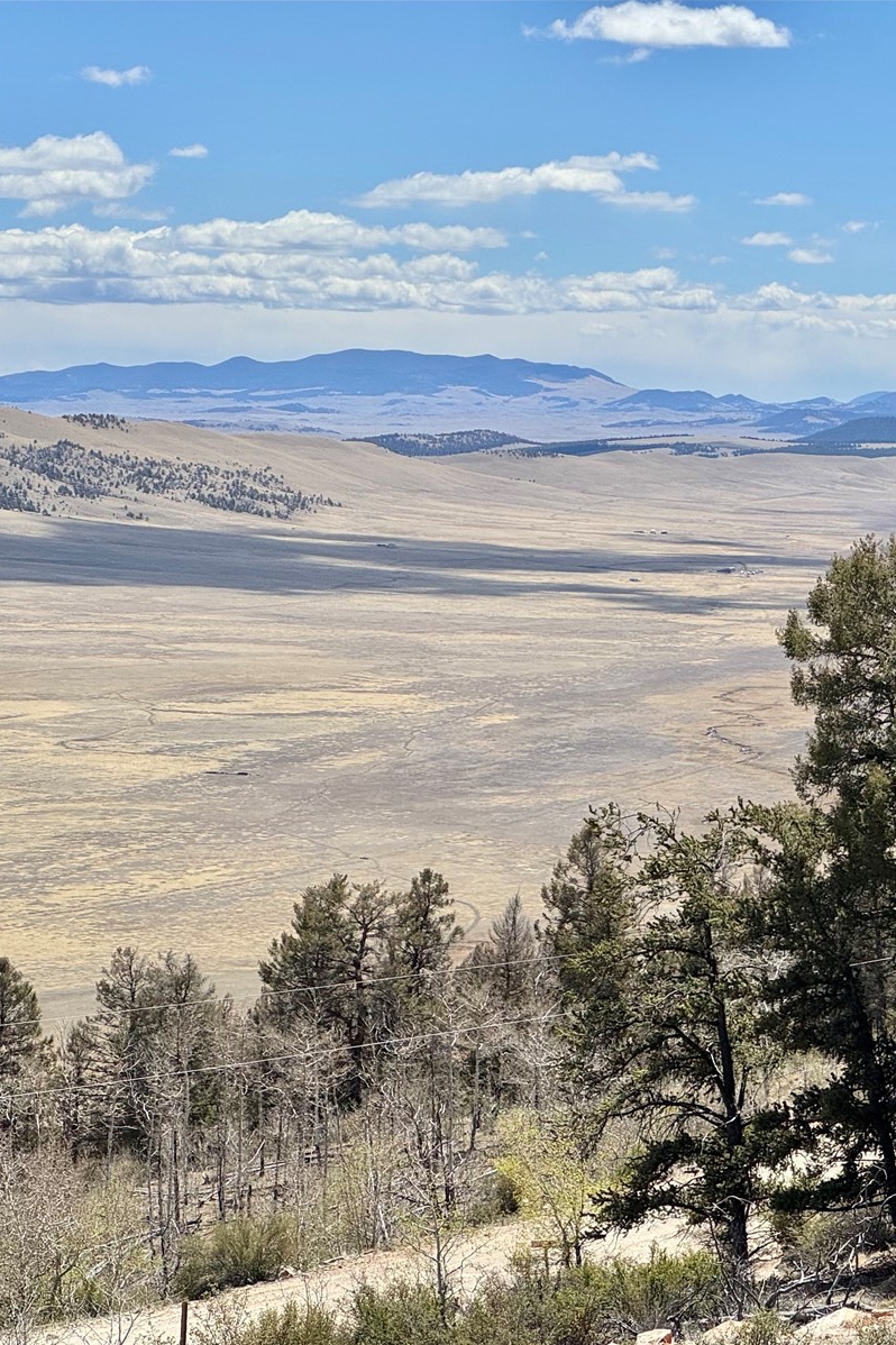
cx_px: 894
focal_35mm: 107
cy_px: 672
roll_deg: -0.9
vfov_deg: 19.1
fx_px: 3997
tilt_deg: -4.6
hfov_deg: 12.6
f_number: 2.8
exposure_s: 1/1393
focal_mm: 9
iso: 25
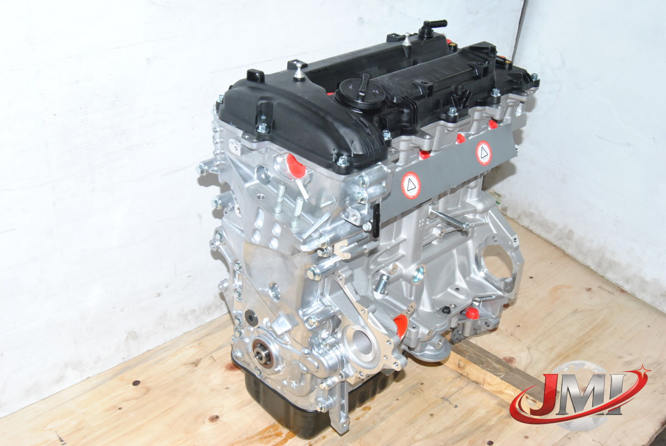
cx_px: 333
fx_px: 833
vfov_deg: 29.9
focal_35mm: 45
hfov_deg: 43.6
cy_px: 223
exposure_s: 1/200
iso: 800
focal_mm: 30
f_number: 11
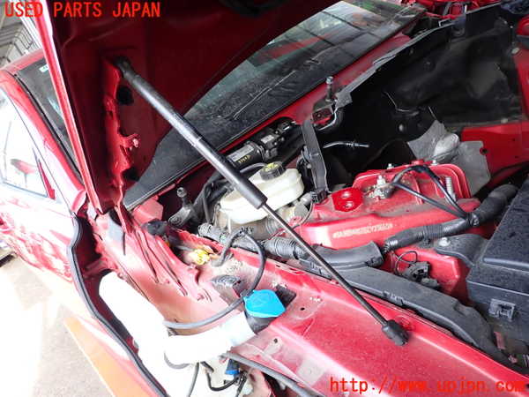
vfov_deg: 54.9
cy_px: 198
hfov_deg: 69.4
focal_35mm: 25
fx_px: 382
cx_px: 264
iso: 100
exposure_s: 1/100
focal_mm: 4.5
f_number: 2
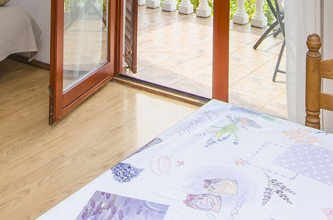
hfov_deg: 35.7
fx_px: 517
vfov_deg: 19.7
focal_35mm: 56
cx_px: 154
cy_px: -141
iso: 100
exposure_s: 1/125
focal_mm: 10
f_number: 7.1
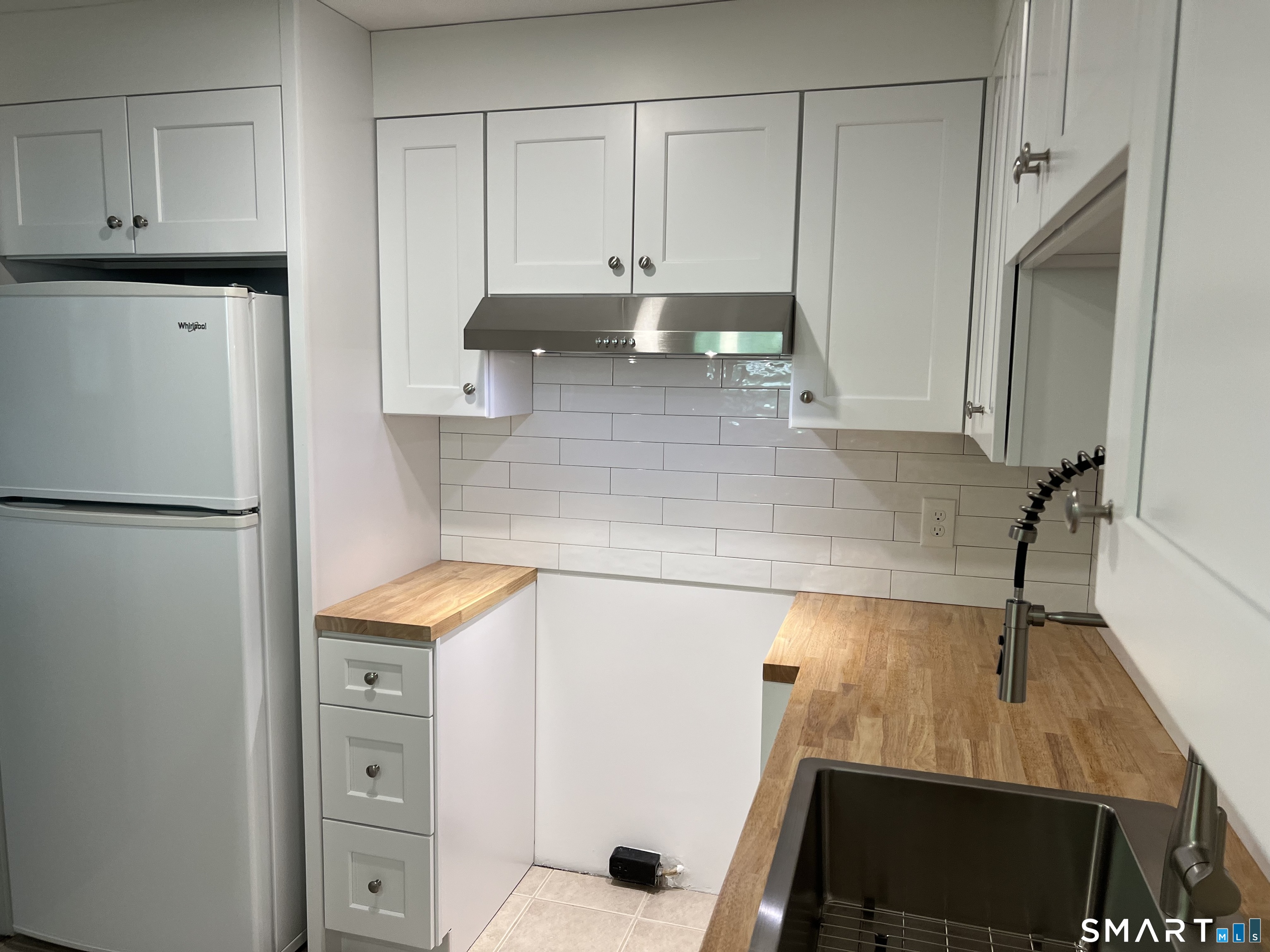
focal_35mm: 26
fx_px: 954
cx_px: 635
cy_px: 476
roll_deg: +0.0
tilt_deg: -6.9
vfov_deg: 53.1
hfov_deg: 67.3
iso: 125
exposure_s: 1/120
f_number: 1.5
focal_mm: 5.7
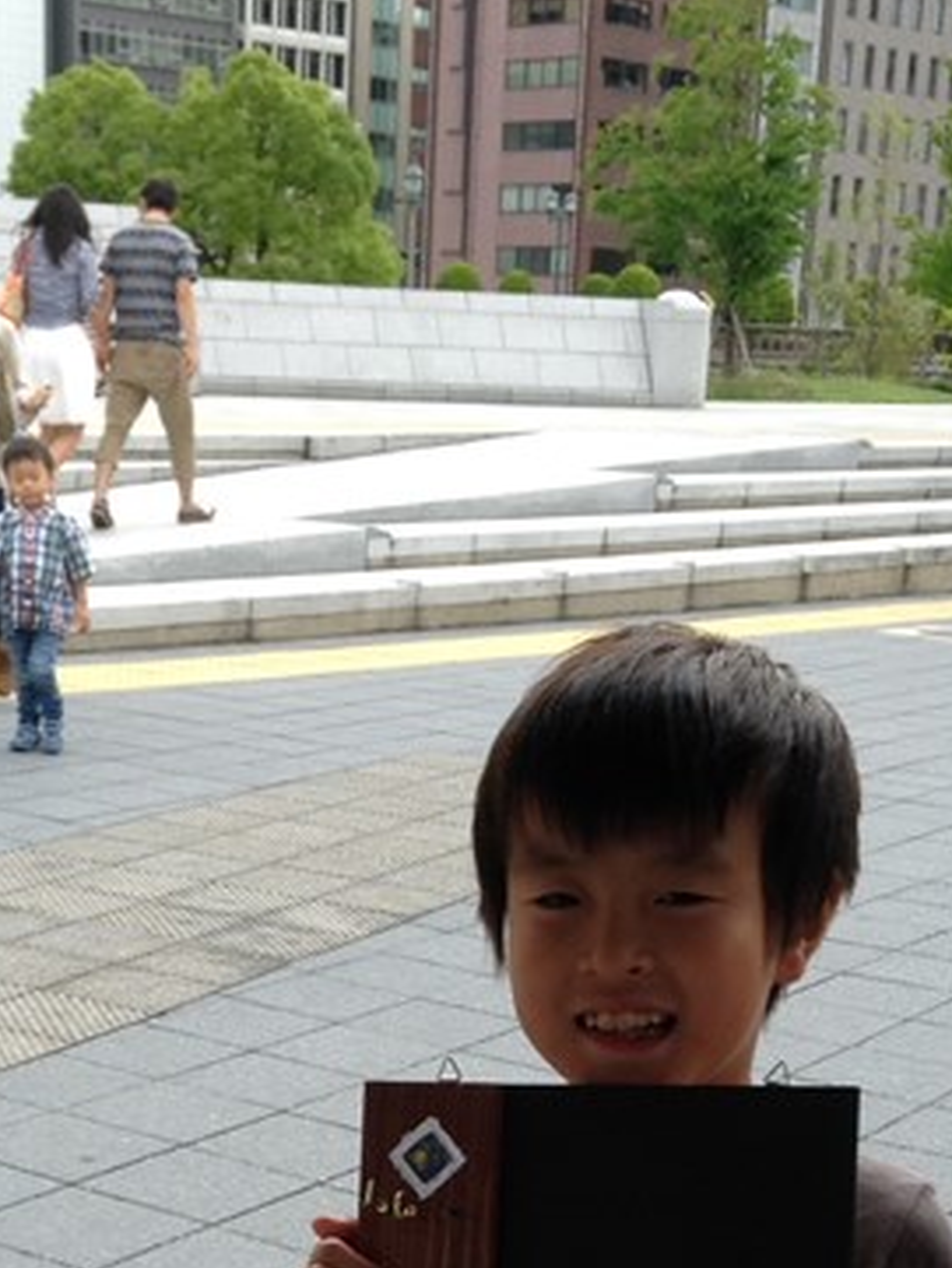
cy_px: 1219
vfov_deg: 25.5
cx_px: 411
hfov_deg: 20.2
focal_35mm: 73
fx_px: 2675
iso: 32
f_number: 2.4
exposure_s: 1/358
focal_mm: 3.3
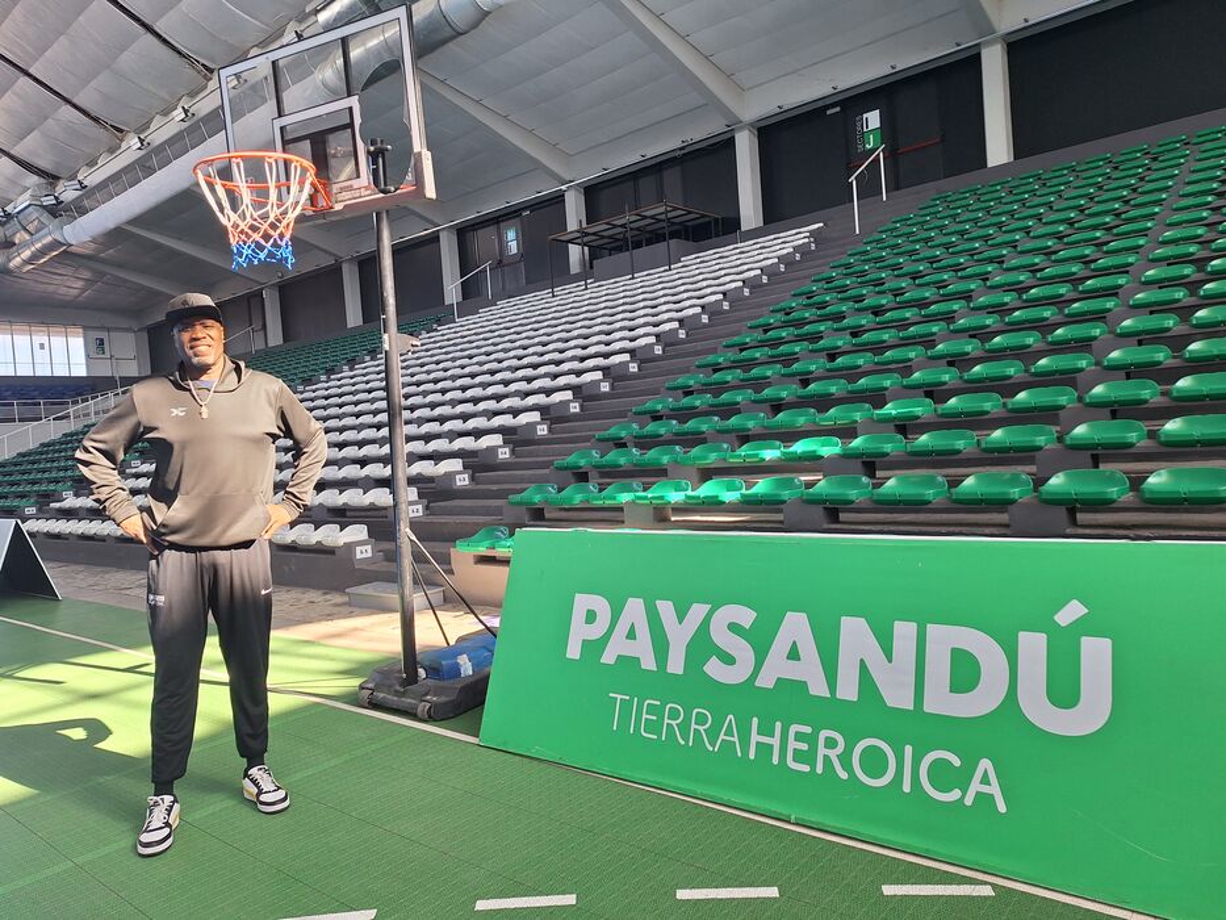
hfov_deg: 73.9
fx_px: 815
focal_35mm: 23
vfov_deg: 58.9
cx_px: 613
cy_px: 460
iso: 40
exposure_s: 1/167
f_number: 1.8
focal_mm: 5.54
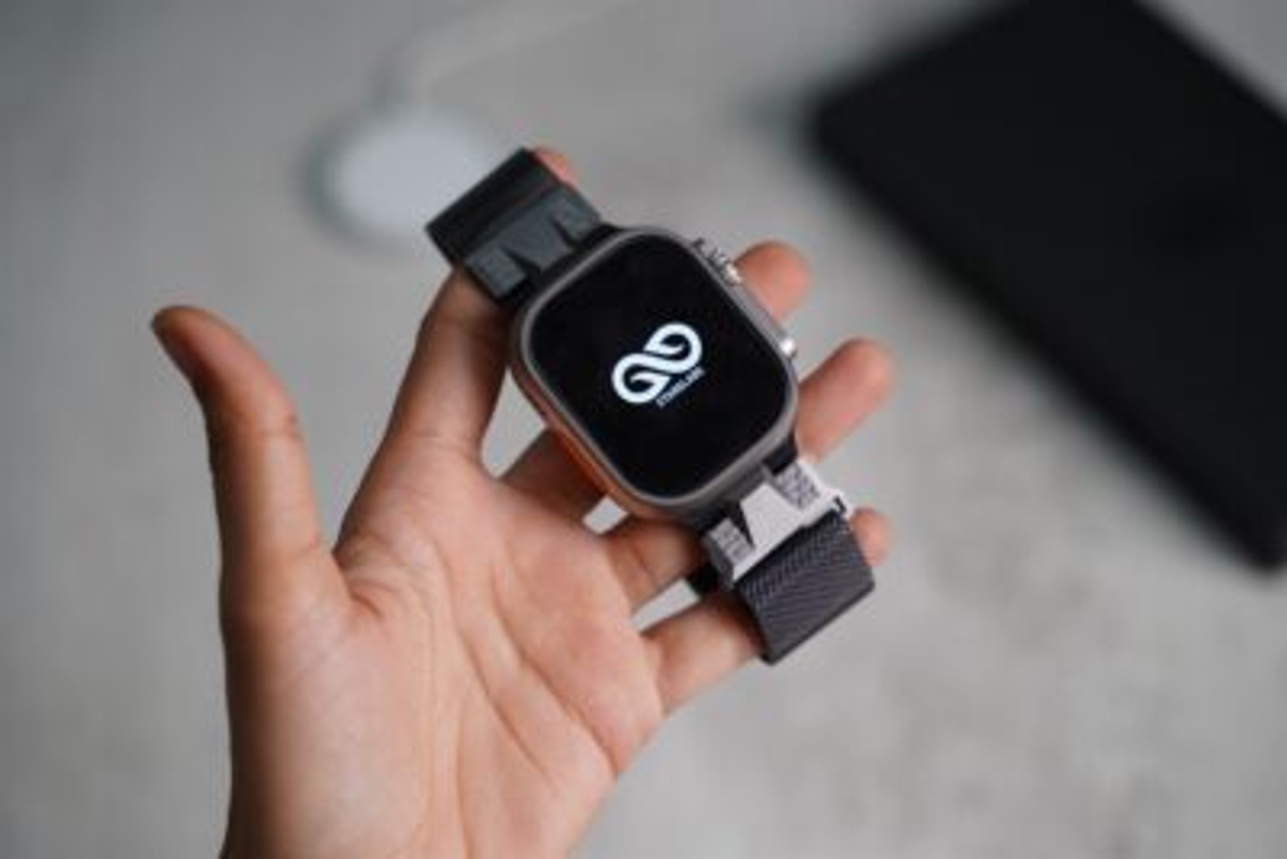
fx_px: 2682
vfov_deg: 18.2
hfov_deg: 27.0
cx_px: 644
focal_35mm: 75
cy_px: 430
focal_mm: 75
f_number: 4
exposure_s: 1/80
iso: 500
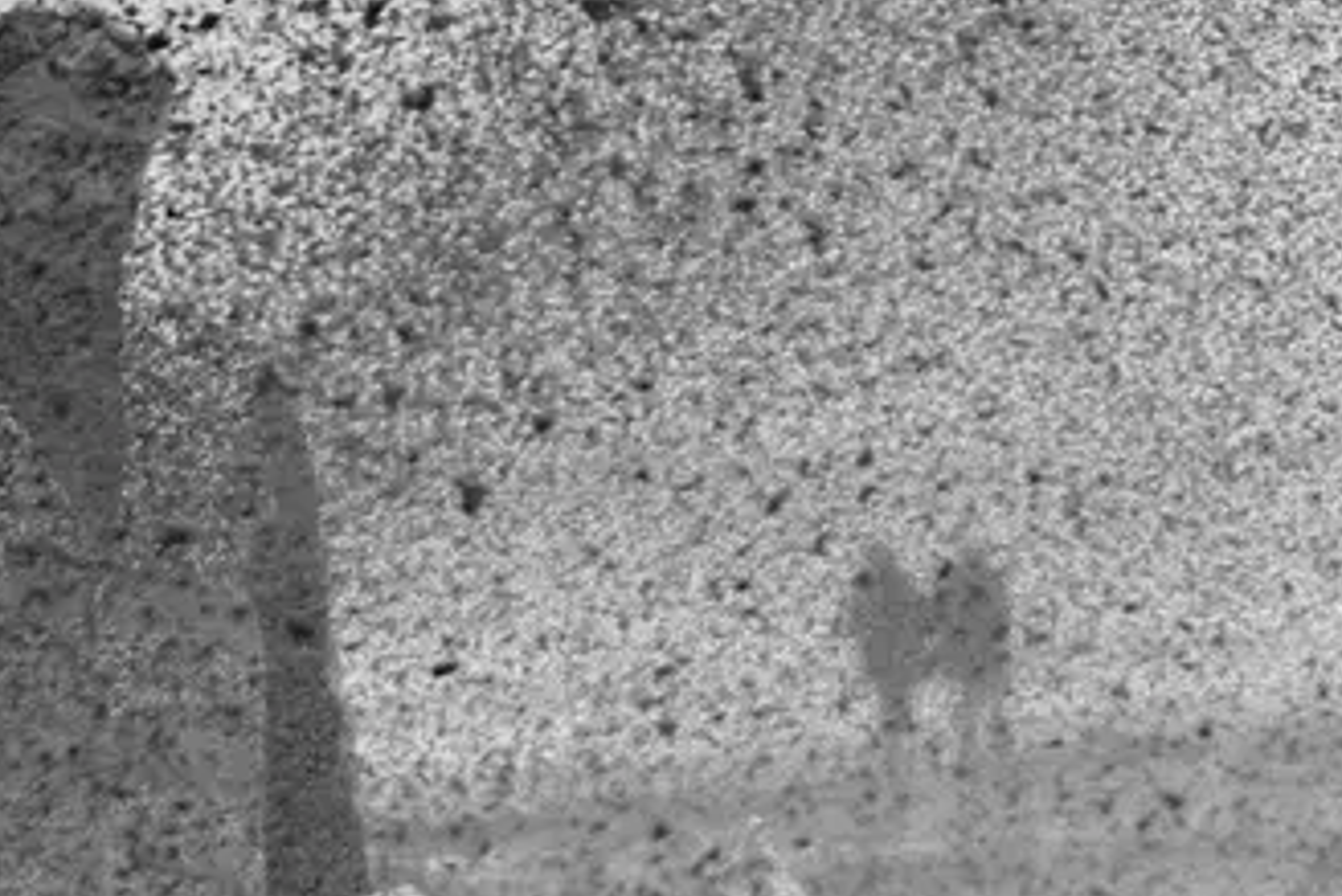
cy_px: 1289
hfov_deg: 4.4
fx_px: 17372
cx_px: 1510
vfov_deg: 2.9
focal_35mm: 466
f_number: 5
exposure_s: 1/1250
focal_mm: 85
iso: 400
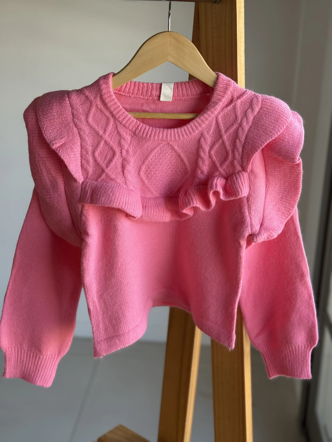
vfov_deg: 39.7
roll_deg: -1.7
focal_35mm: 48
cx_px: 166
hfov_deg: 30.3
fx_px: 614
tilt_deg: -18.6
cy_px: 221
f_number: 1.78
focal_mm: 6.76
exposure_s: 1/285
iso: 80
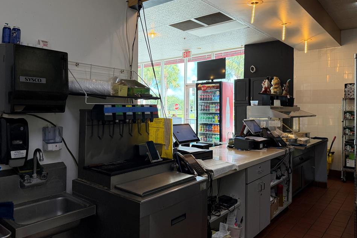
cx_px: 169
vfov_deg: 47.8
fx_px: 268
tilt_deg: +1.3
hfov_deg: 67.3
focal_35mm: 27
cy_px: 107
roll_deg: -0.4
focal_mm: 6.76
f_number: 1.78
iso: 200
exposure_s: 1/179
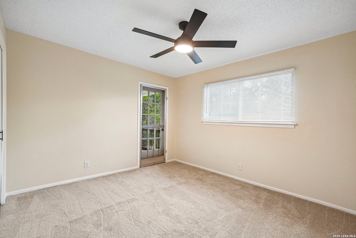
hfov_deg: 100.4
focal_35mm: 15
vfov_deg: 77.3
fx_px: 148
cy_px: 119
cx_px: 178
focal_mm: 15
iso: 500
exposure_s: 1/15
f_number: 8
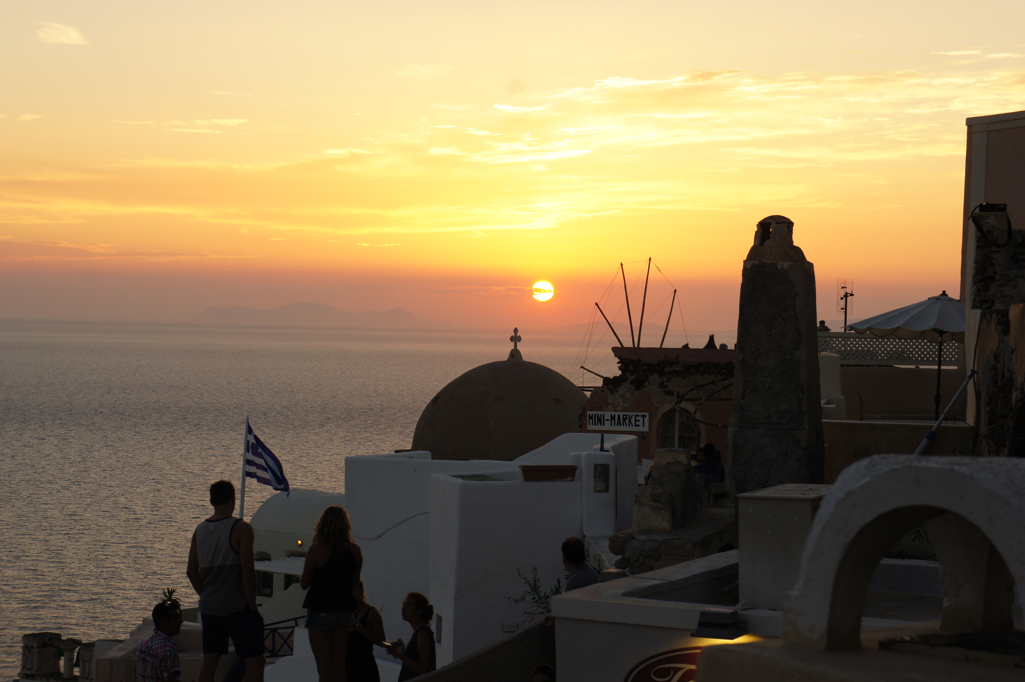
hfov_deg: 24.6
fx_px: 2348
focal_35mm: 82
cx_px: 512
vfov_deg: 16.5
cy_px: 341
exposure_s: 1/125
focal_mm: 55
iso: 200
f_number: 8
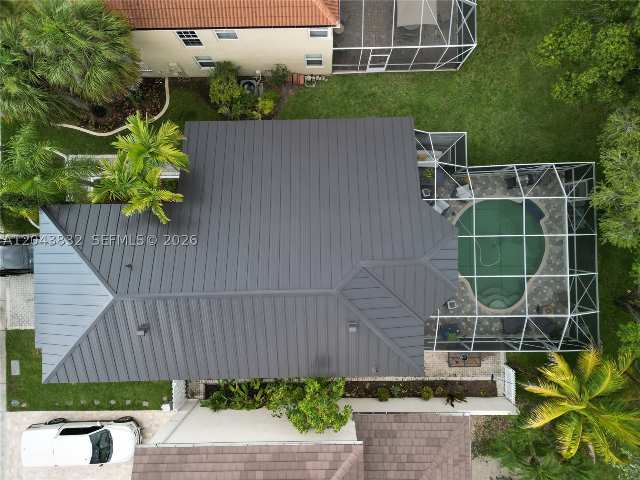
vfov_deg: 56.8
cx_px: 320
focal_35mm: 24
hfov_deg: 71.6
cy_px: 240
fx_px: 444
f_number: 1.7
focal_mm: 6.72
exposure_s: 1/90
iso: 130
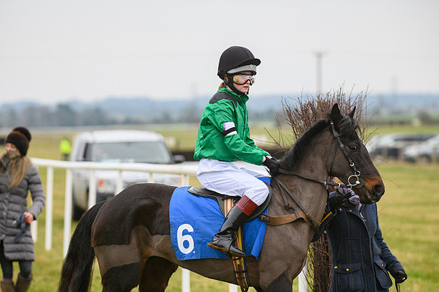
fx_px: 2194
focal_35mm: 180
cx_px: 220
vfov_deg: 7.6
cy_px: 146
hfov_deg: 11.4
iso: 1000
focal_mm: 180
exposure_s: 1/2000
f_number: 5
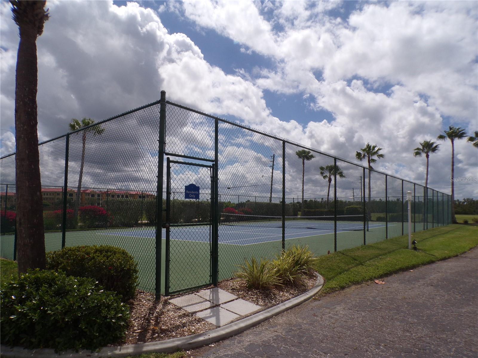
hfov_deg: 71.6
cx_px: 239
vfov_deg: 56.8
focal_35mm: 24
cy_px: 179
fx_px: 331
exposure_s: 1/950
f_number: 5.8
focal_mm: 4.3
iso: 80
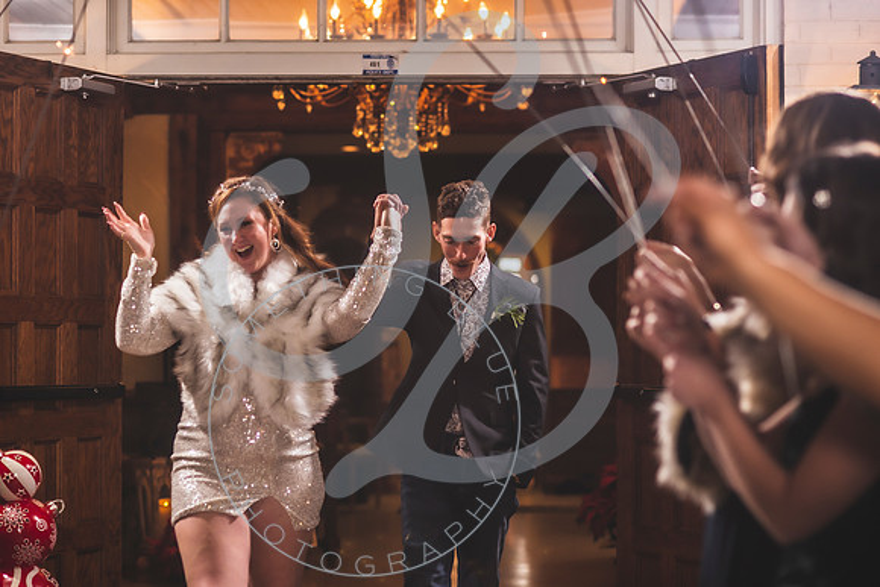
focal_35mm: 90
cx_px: 426
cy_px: 294
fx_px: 2197
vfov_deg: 15.2
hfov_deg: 22.6
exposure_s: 1/200
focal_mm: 85
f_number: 2.8
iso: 500
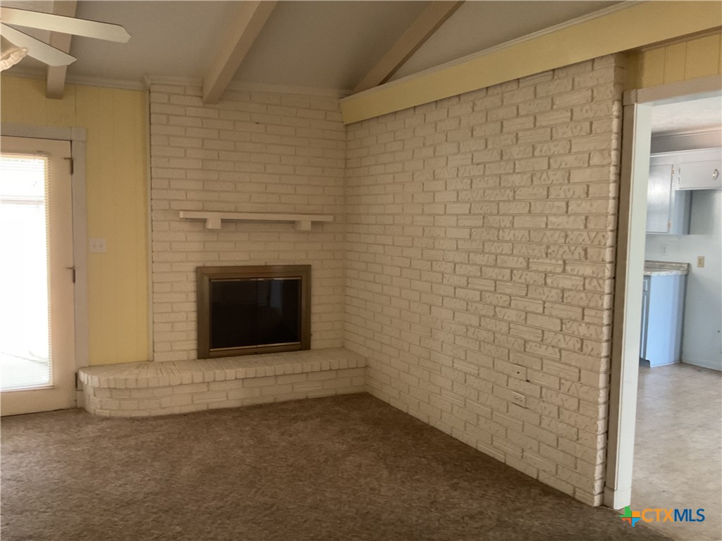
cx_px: 361
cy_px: 270
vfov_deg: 48.2
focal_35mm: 29
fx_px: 605
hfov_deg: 61.7
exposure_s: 1/33
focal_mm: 3
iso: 250
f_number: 1.8
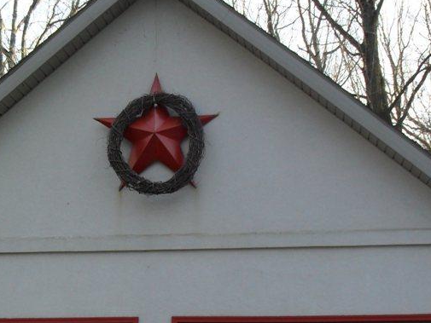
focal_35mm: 71
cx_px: 173
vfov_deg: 20.4
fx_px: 884
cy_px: 269
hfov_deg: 27.3
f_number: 3.2
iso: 100
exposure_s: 1/90
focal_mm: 6.3
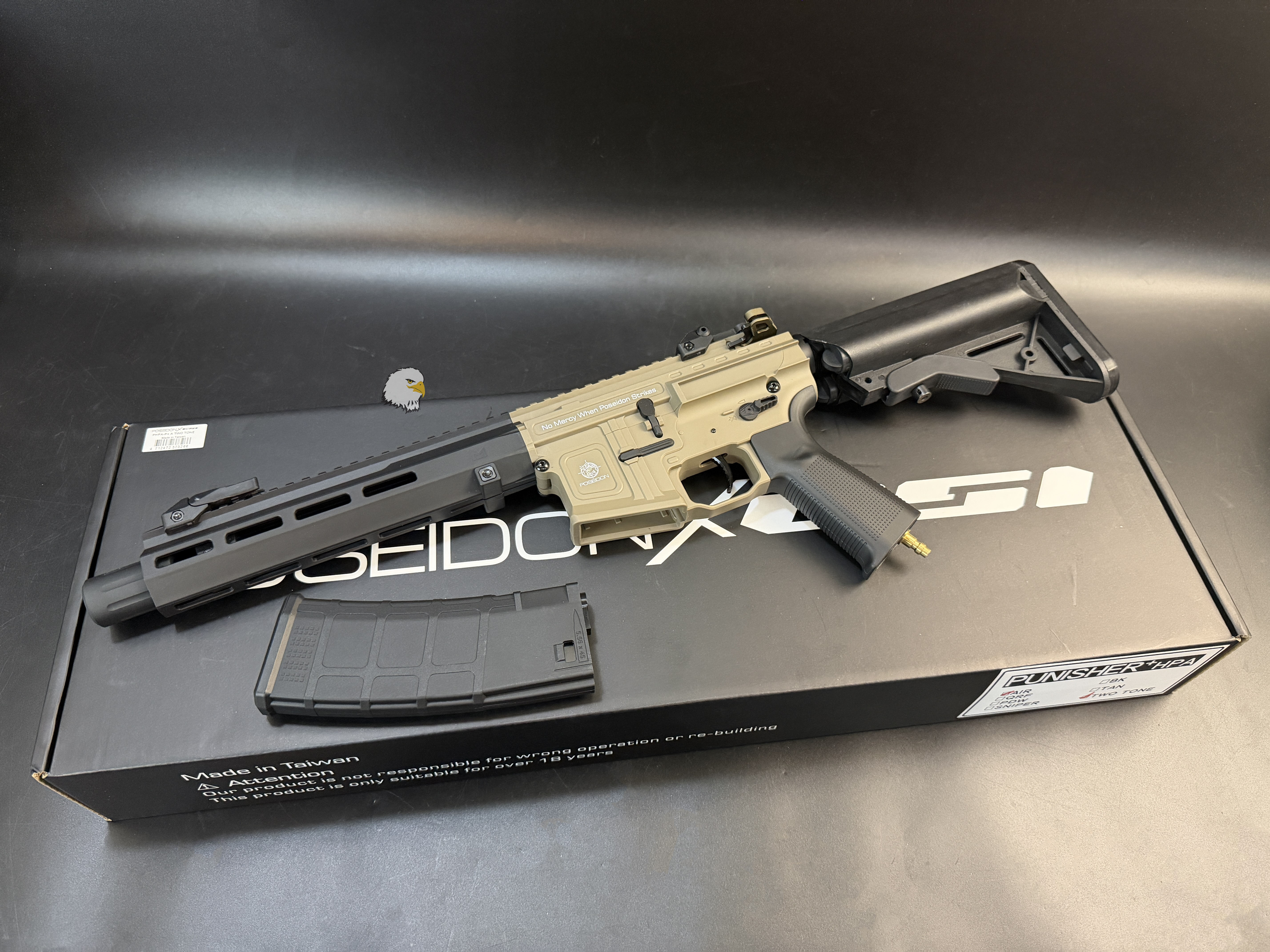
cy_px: 476
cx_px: 635
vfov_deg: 56.8
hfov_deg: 71.6
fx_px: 881
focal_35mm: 24
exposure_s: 1/60
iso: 640
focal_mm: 6.76
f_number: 1.78
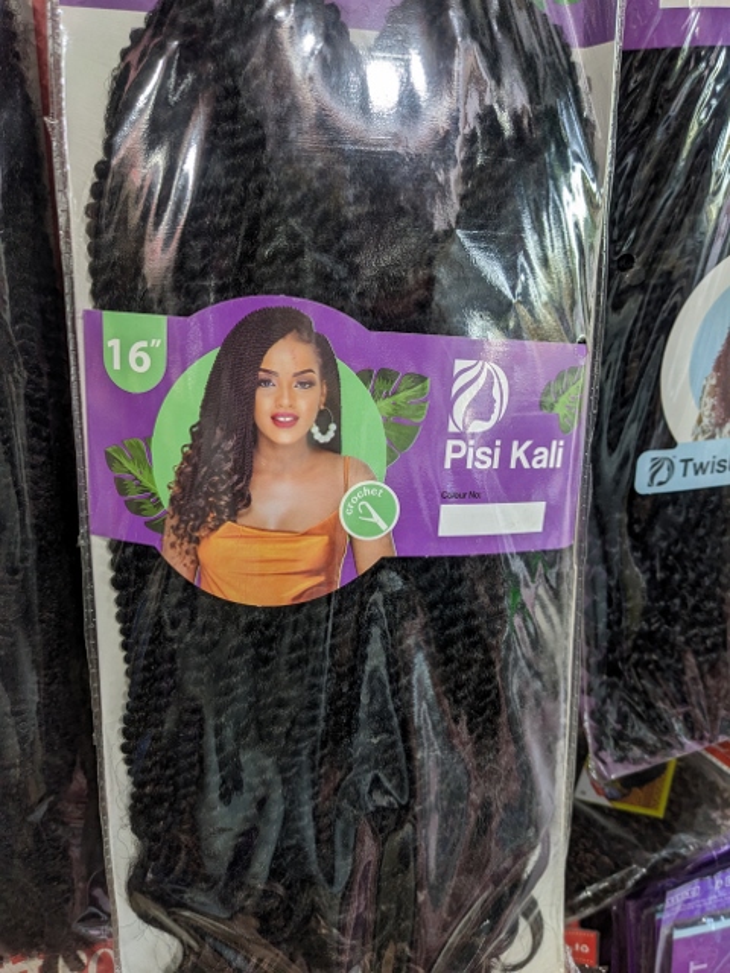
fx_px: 759
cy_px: 486
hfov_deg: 51.4
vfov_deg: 65.3
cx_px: 365
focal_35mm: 27
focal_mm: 4.38
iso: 117
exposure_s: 1/23.8
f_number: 1.73
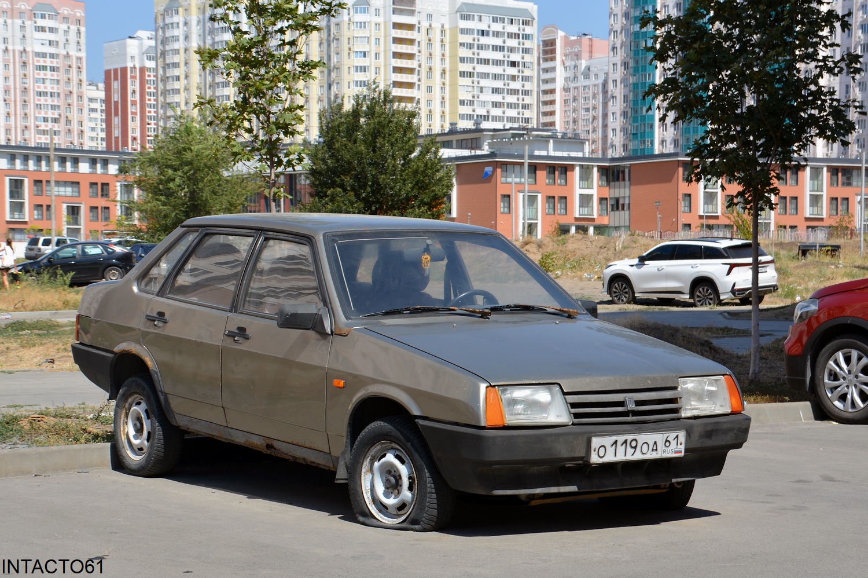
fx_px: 1879
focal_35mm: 78
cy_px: 289
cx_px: 434
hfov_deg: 26.0
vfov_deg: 17.5
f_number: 8
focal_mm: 52
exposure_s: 1/250
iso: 100
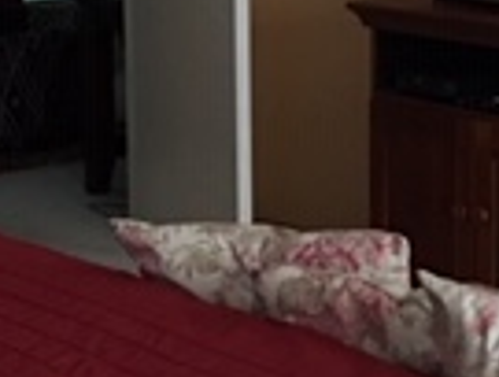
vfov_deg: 10.9
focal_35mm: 137
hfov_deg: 14.4
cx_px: 225
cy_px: 118
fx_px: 1980
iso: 100
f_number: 2.2
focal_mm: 4.15
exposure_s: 1/10
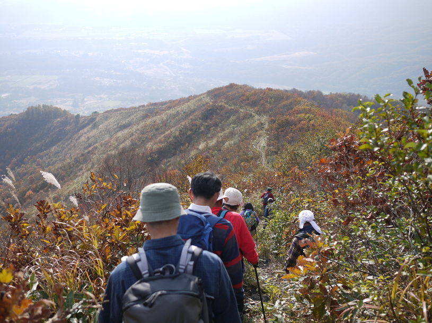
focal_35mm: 40
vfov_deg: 36.0
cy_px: 162
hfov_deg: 46.8
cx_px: 216
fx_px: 499
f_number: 2.5
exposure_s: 1/1600
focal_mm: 20
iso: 100
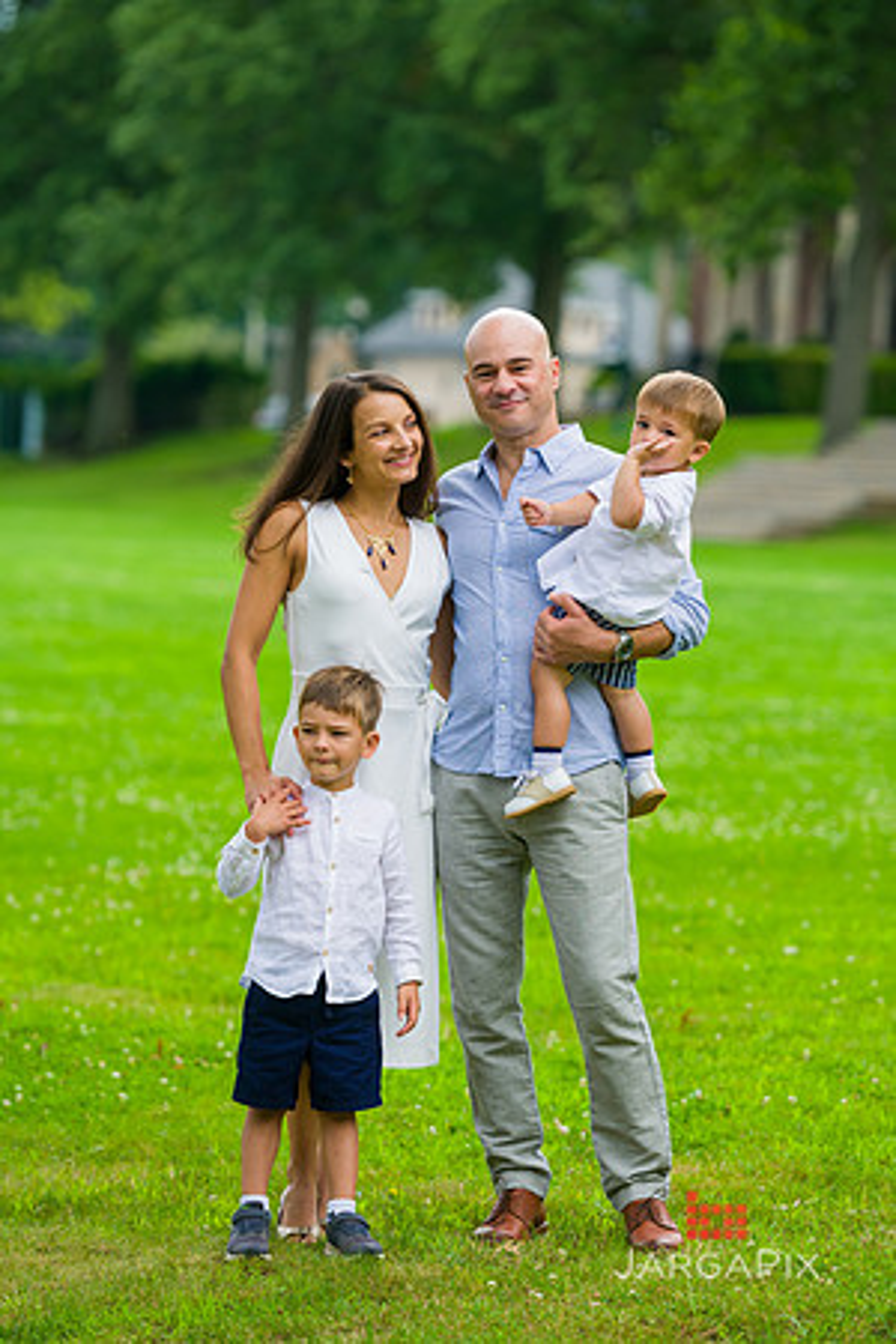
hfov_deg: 9.1
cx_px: 448
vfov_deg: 13.7
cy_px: 672
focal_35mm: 150
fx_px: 5600
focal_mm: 150
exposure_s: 1/500
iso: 200
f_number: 4
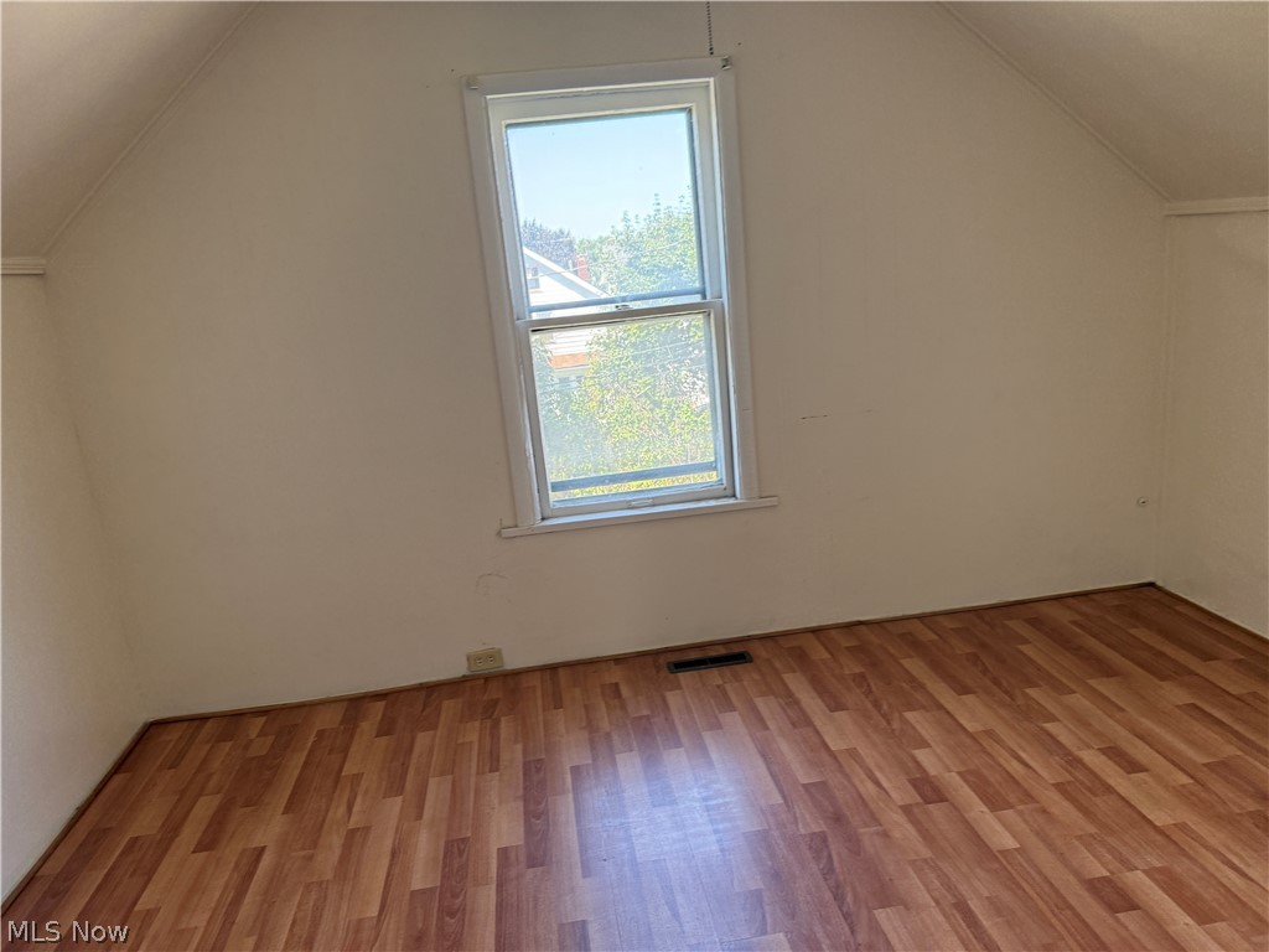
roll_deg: +3.2
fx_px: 880
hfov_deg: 71.6
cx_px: 634
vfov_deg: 56.8
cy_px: 476
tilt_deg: -14.1
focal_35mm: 24
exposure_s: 1/147
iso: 160
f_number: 1.78
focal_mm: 6.76
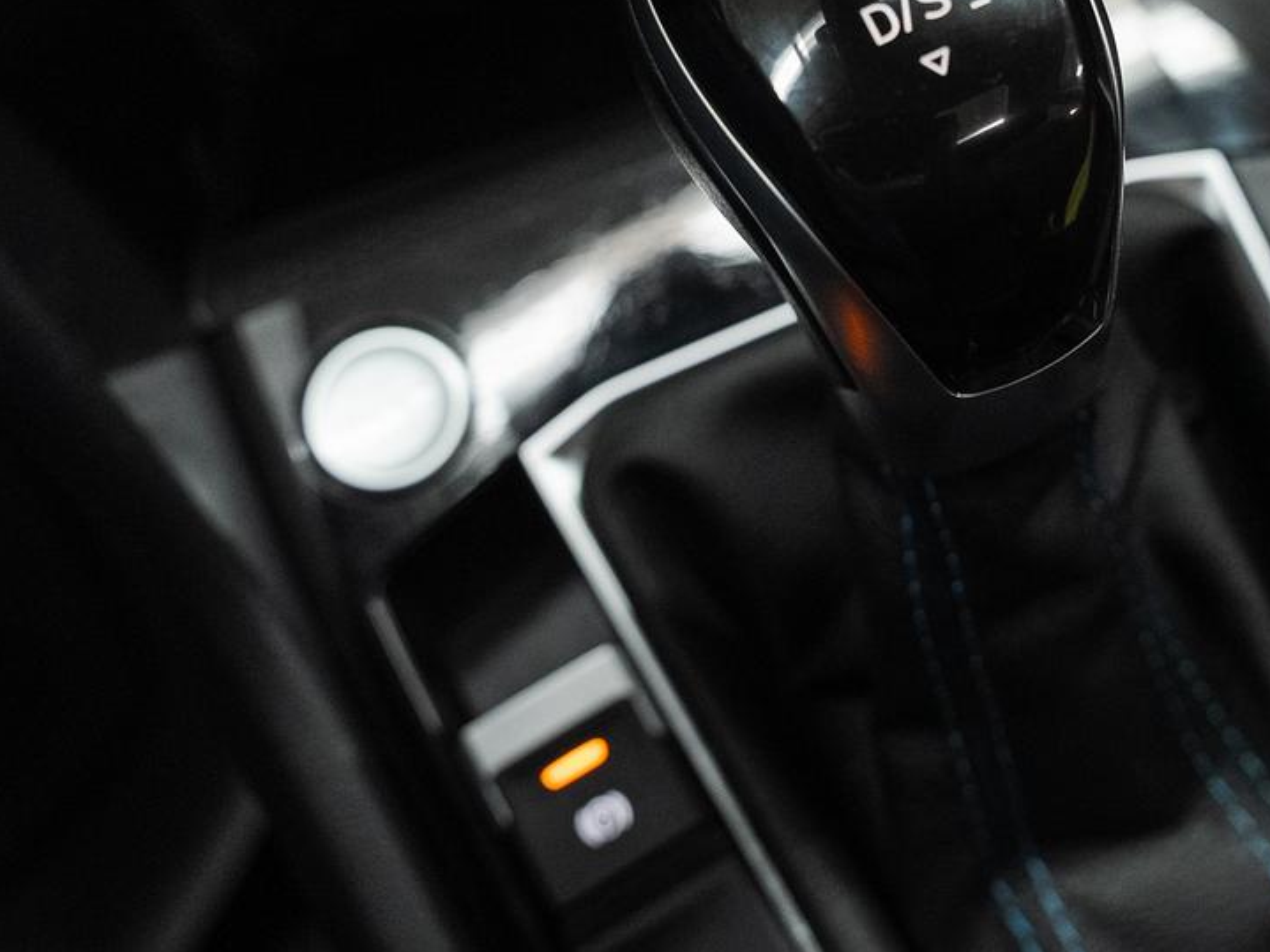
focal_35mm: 53
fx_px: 1944
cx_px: 1004
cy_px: 206
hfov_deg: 35.1
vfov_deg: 27.0
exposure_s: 1/50
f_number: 4
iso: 1000
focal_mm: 24
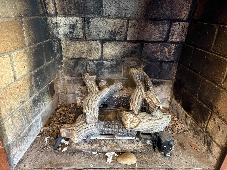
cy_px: 85
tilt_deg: -25.1
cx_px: 114
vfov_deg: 56.8
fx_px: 157
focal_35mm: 24
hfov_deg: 71.6
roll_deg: -1.4
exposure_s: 1/30
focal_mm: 6.76
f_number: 1.78
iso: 800
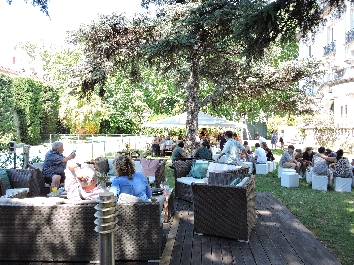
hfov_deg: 71.6
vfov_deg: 56.8
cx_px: 177
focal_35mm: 24
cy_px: 132
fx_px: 245
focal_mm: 4.3
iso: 100
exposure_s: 1/100
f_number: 3.3
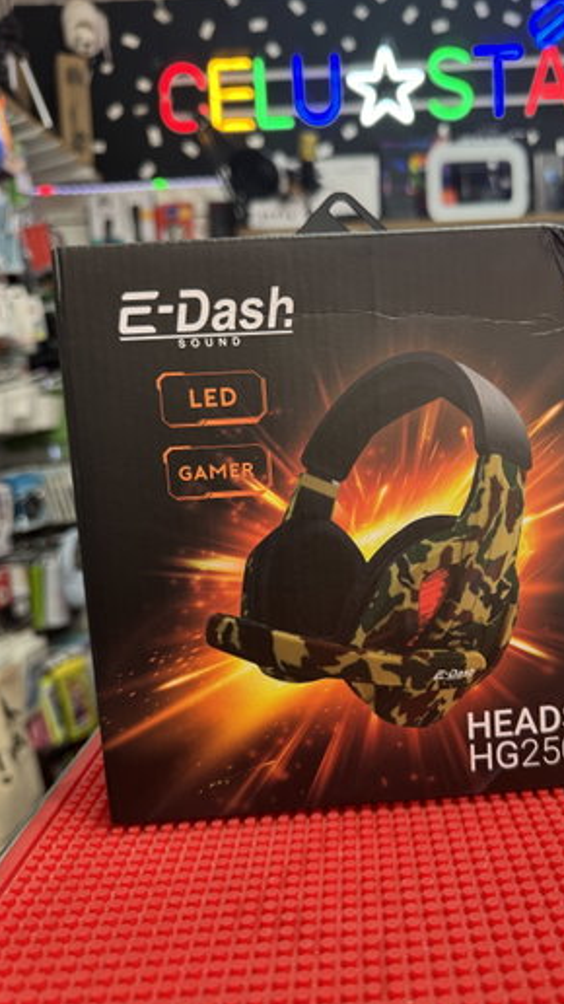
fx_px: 718
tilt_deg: -7.3
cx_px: 371
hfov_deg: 42.3
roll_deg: +3.8
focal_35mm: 27
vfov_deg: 69.9
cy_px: 493
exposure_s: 1/50
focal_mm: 6.76
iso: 100
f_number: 1.78
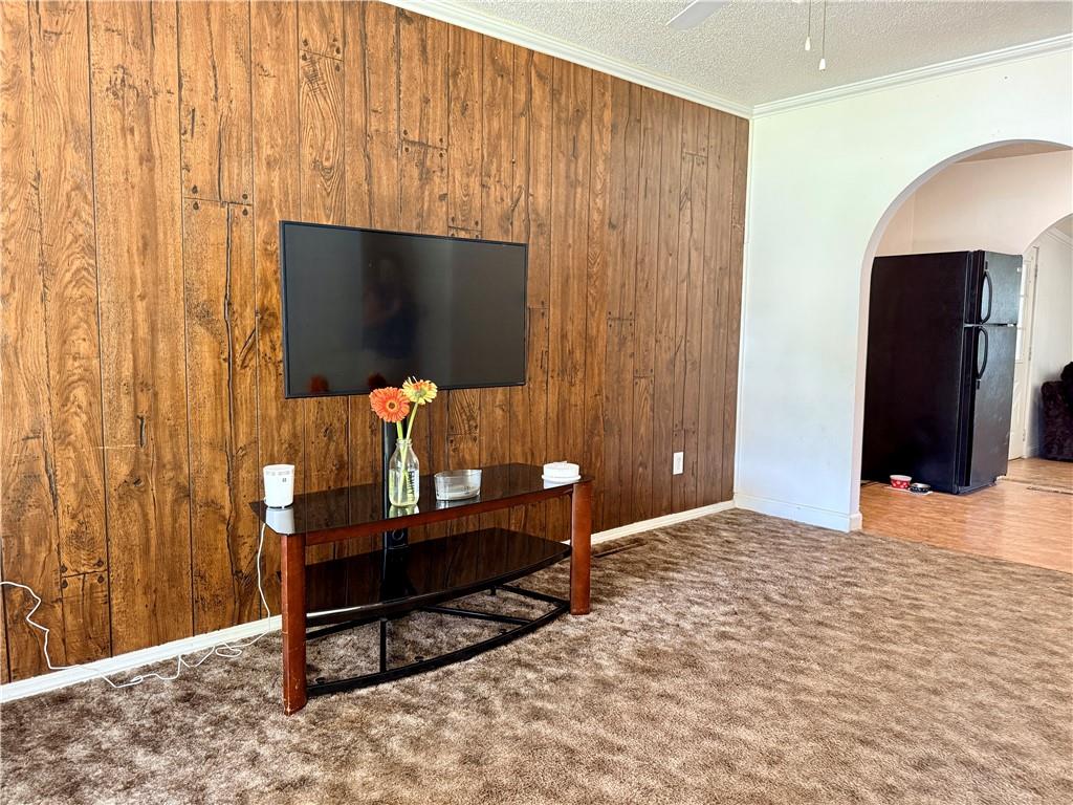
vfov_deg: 56.8
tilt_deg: -5.6
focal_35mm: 24
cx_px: 536
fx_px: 744
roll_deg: +0.0
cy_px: 402
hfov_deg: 71.6
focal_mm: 6.76
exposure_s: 1/60
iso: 400
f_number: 1.78
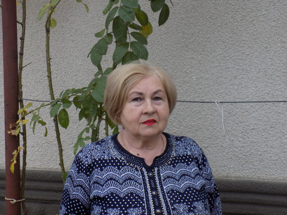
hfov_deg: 32.7
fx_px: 489
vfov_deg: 24.8
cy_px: 108
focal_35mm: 59
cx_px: 144
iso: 80
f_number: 4
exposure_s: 1/160
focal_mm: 10.5
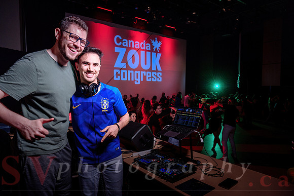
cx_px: 147
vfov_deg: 53.2
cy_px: 98
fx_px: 196
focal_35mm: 24
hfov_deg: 73.7
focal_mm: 24
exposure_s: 1/125
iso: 800
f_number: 2.8
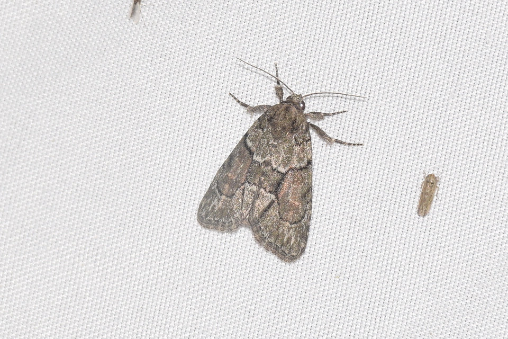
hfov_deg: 9.8
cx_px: 254
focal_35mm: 210
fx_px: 2963
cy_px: 170
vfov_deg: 6.5
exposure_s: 1/160
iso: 125
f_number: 11
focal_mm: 140
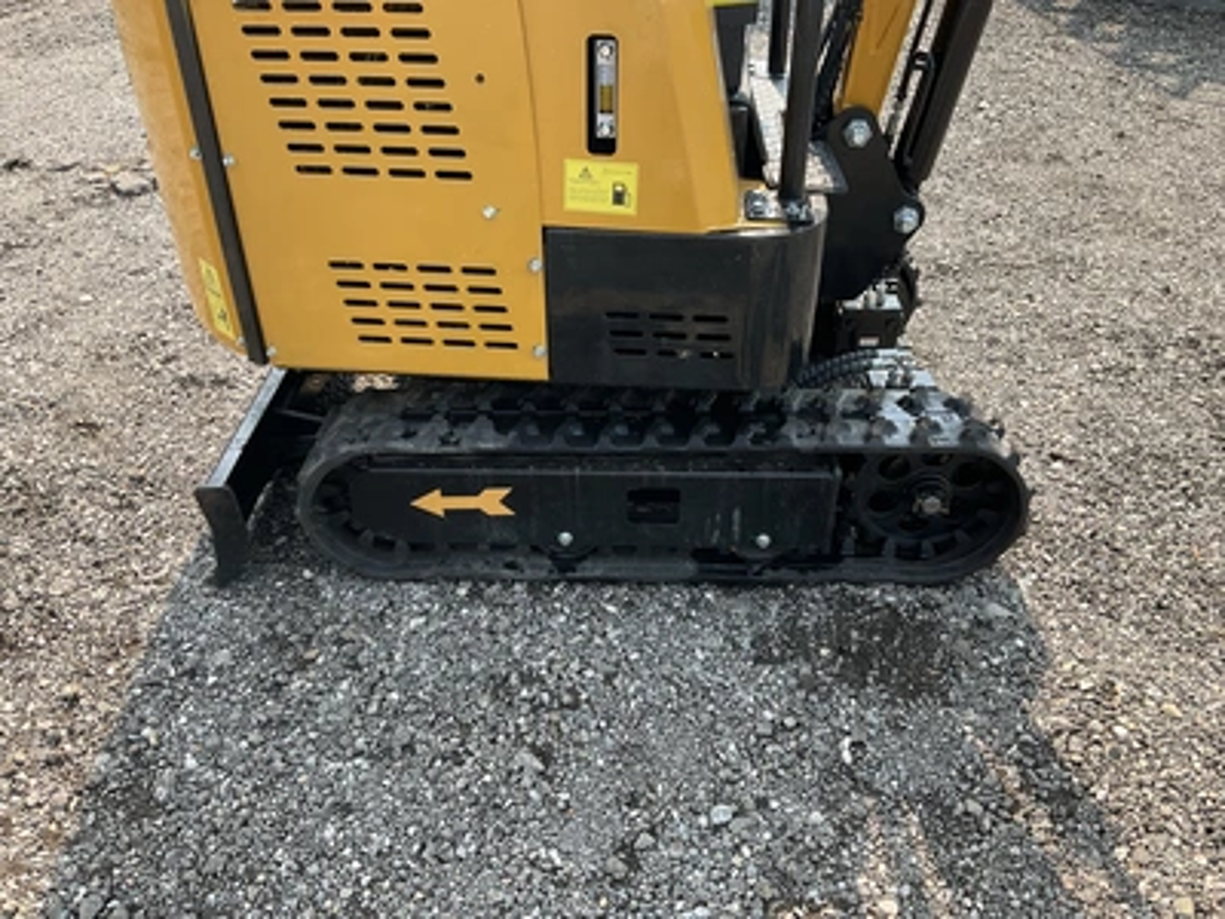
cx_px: 612
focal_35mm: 29
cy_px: 460
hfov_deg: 61.7
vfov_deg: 48.2
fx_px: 1026
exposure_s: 1/435
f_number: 1.8
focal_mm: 3
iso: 25
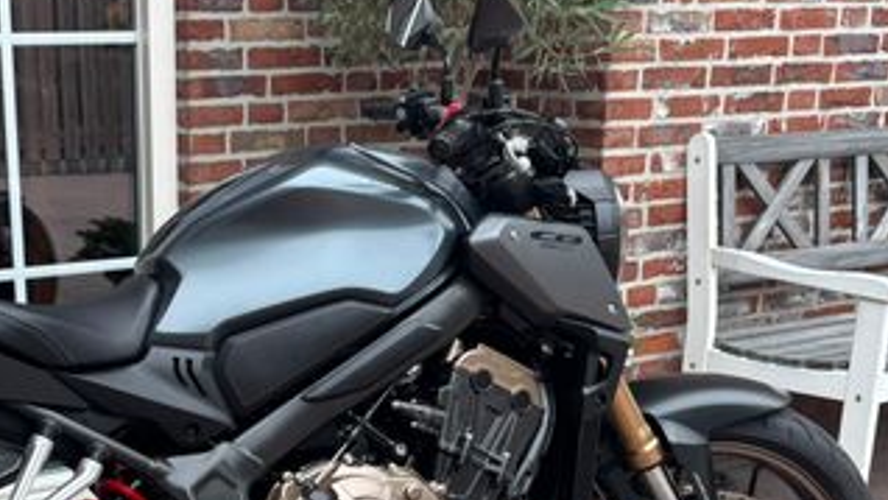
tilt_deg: -16.7
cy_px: 450
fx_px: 1342
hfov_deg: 35.6
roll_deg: +1.3
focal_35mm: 57
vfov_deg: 20.7
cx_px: 198
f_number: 1.6
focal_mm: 5.96
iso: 50
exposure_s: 1/488
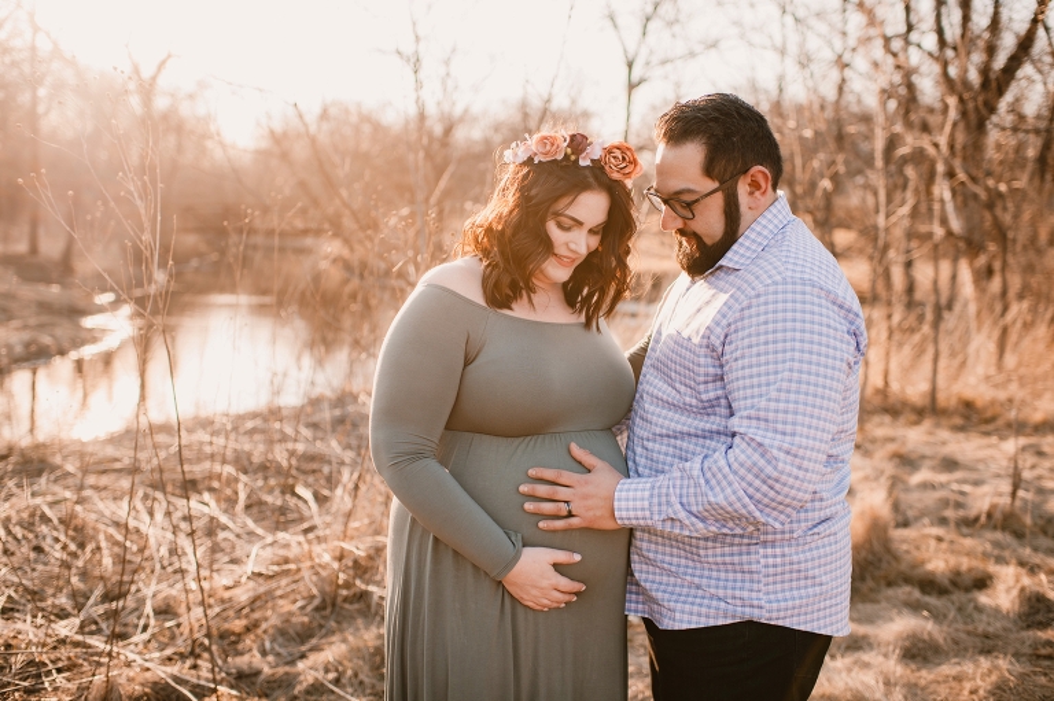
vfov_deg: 37.8
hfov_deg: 54.5
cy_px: 350
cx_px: 527
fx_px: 1024
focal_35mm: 35
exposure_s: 1/500
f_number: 2.2
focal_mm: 35
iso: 125
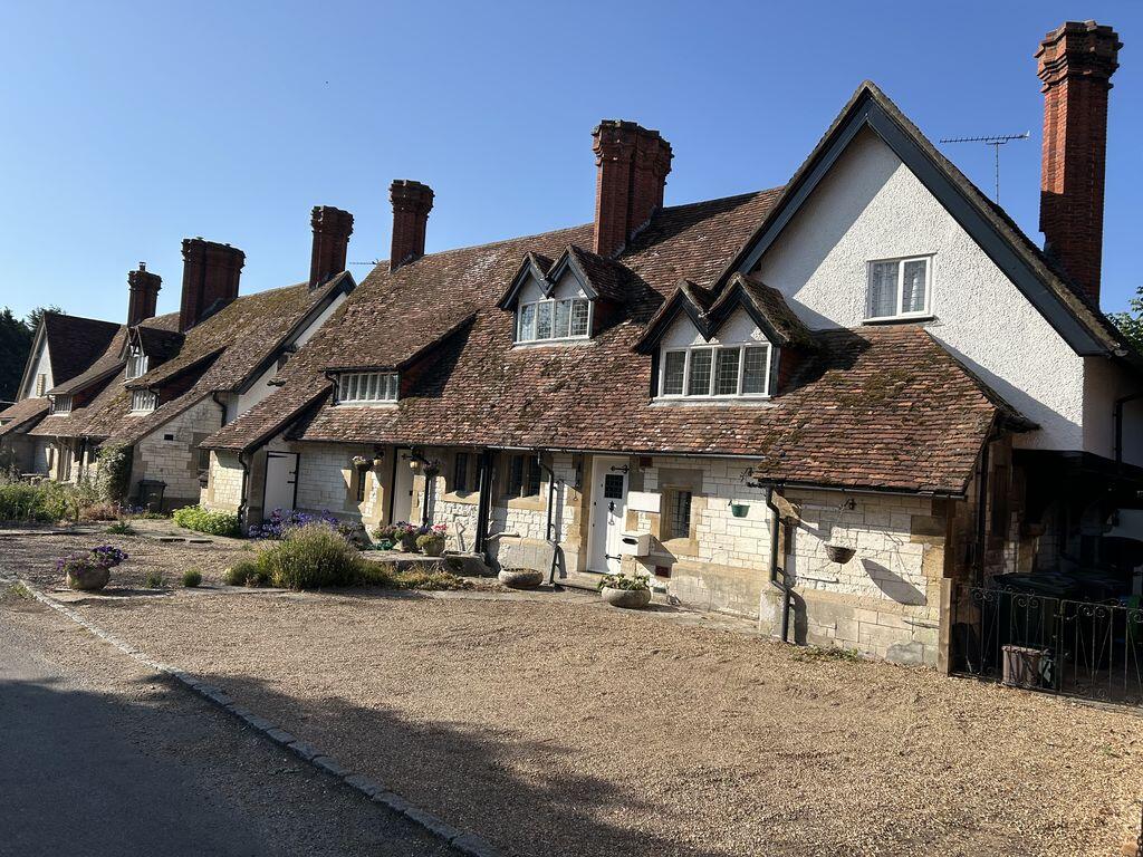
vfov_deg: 53.1
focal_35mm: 26
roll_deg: -3.4
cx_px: 572
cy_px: 428
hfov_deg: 67.3
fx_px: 859
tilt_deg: +2.5
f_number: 1.5
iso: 50
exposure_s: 1/3460
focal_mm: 5.7
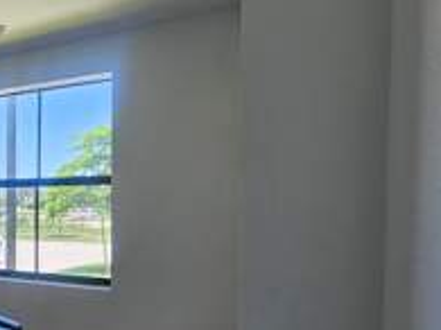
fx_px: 407
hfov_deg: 45.3
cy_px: 224
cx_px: -25
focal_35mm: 32
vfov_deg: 43.4
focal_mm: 2.2
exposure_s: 1/120
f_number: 2.2
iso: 100
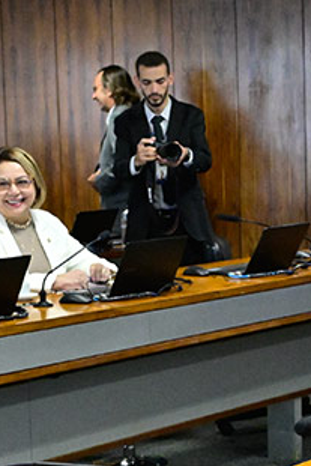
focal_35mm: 108
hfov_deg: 12.4
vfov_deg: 18.8
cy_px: 320
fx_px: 1398
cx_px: 365
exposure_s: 1/200
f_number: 5
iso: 4000
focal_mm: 26.5
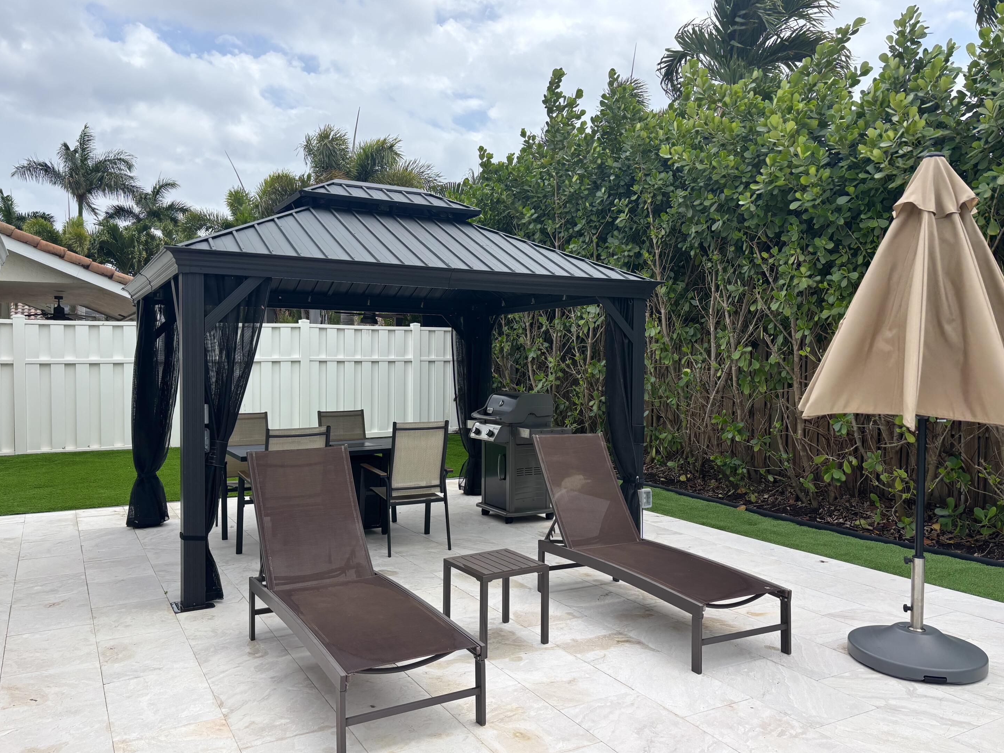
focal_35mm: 27
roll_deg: -1.1
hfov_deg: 65.3
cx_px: 502
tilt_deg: -1.1
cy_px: 379
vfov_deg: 51.4
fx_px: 783
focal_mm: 5.96
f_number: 1.6
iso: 50
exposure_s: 1/2513
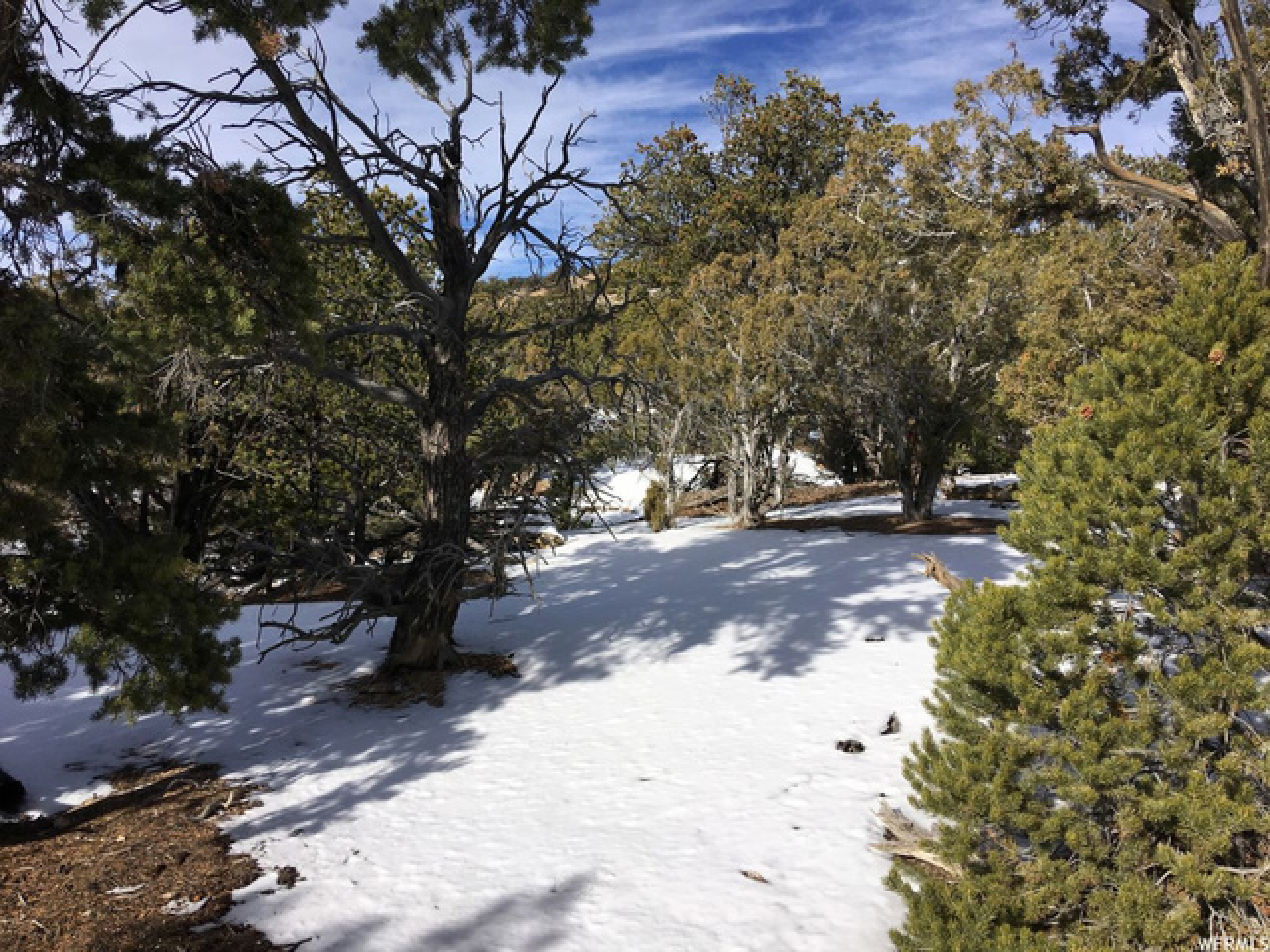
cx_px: 635
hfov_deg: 61.7
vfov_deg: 48.2
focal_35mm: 29
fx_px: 1064
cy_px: 476
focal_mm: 4.15
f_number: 2.2
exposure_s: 1/3077
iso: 25
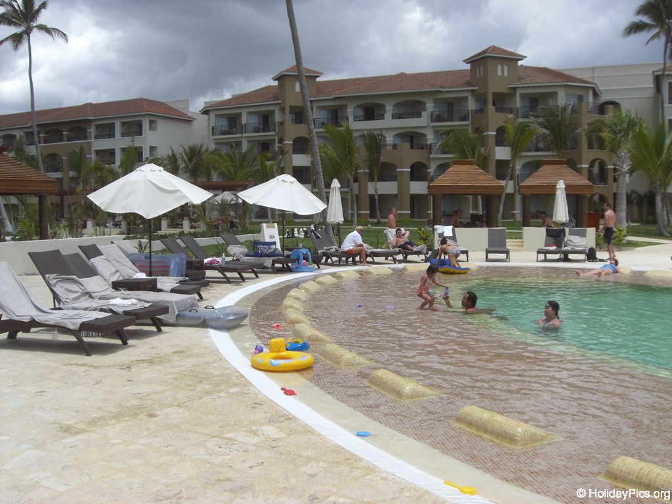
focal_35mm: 38
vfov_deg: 37.7
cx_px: 336
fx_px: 738
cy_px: 252
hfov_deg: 49.0
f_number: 8
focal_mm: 6.2
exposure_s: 1/160
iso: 64
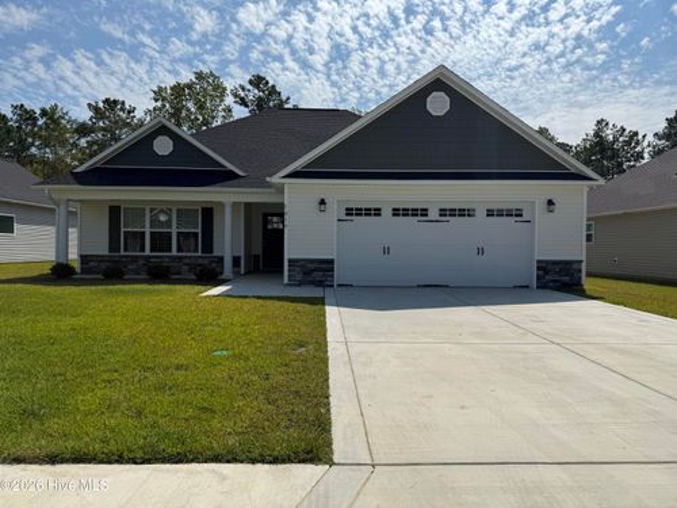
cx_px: 338
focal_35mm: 24
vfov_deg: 56.8
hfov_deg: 71.6
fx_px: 469
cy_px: 254
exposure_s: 1/11905
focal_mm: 6.76
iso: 80
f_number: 1.78
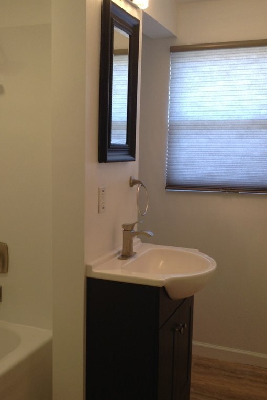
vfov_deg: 42.7
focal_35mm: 46
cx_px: 92
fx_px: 511
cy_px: 218
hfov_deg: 29.1
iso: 32
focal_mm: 3.3
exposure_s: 1/24
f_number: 2.4
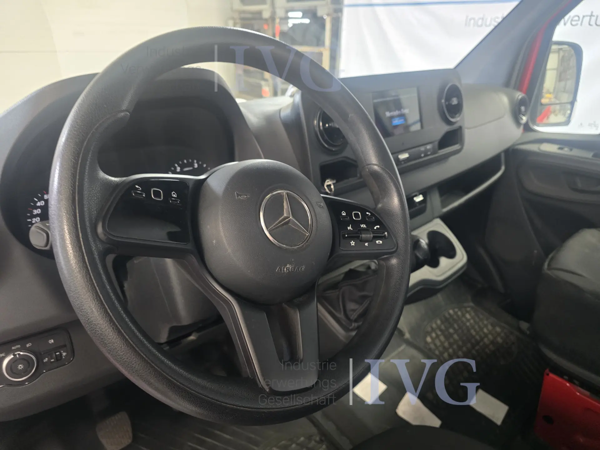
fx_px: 399
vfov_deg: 58.9
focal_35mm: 23
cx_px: 300
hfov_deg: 73.9
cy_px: 225
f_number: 1.7
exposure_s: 1/60
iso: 800
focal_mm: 6.3
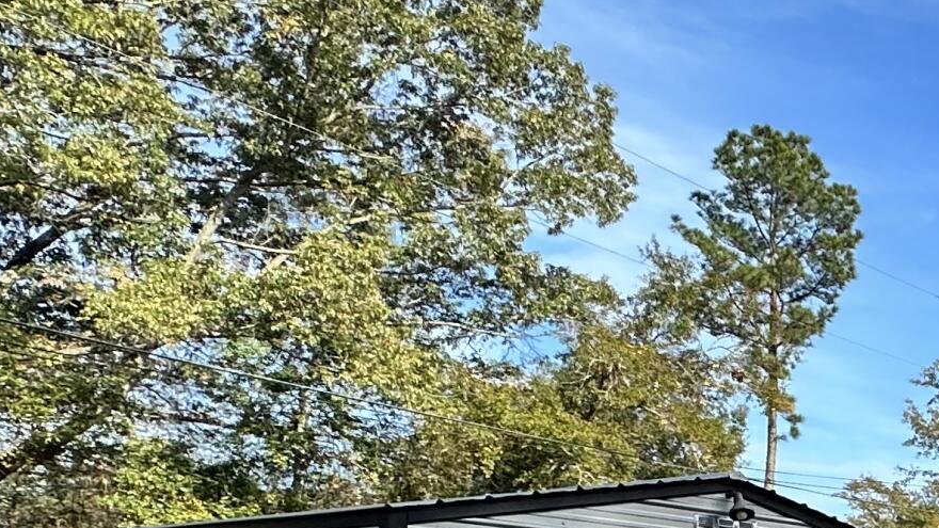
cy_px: 686
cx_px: 1462
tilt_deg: +0.0
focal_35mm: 52
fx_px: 1295
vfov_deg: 21.0
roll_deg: -1.1
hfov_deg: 26.5
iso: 50
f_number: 2.2
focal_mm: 2.22
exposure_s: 1/1233
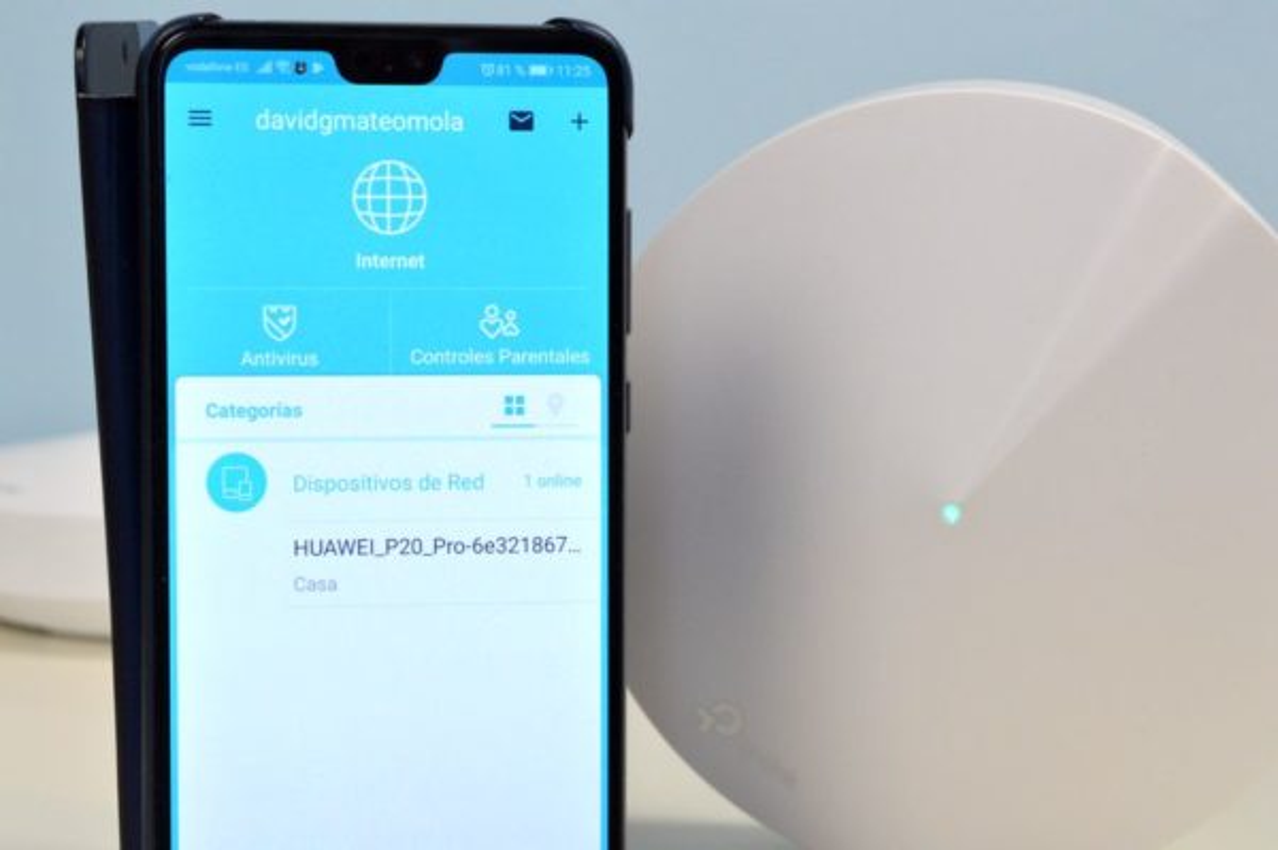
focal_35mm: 82
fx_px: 2926
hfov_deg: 24.6
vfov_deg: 16.5
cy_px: 425
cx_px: 639
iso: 1600
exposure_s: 1/40
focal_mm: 55
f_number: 10
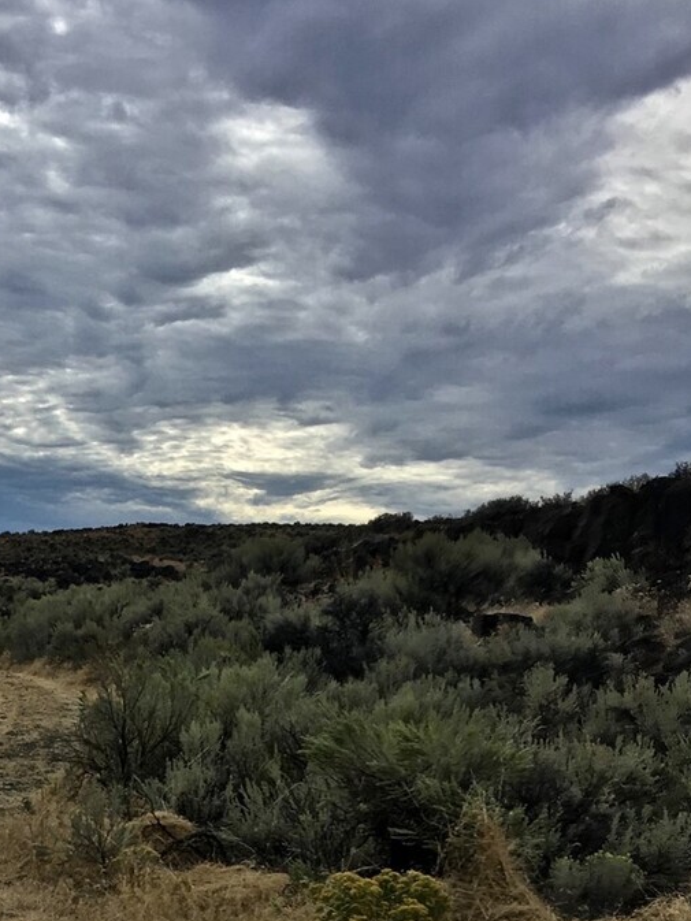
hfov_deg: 22.7
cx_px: 2
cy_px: 786
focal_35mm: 62
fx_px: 1650
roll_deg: +0.2
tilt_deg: -7.9
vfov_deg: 30.1
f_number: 2.2
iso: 25
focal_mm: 4.15
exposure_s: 1/2849
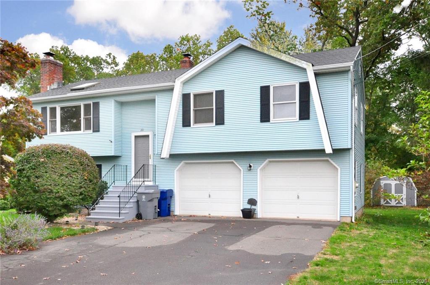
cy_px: 142
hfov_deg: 62.0
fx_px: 358
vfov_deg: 43.5
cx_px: 215
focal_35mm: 30
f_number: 8
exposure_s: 1/200
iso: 2000
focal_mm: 20
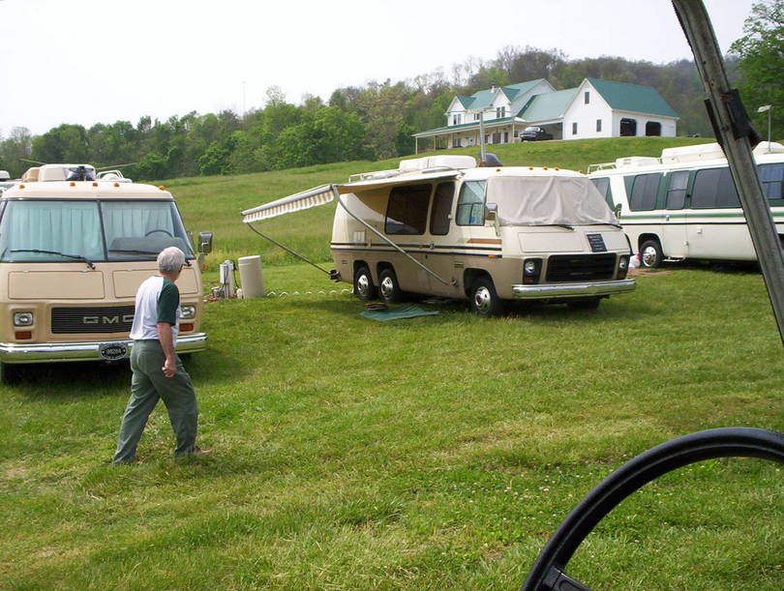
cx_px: 392
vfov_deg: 37.8
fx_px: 862
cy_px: 296
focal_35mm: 38
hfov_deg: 48.9
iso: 100
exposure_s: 1/623
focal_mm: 4.99
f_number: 4.5
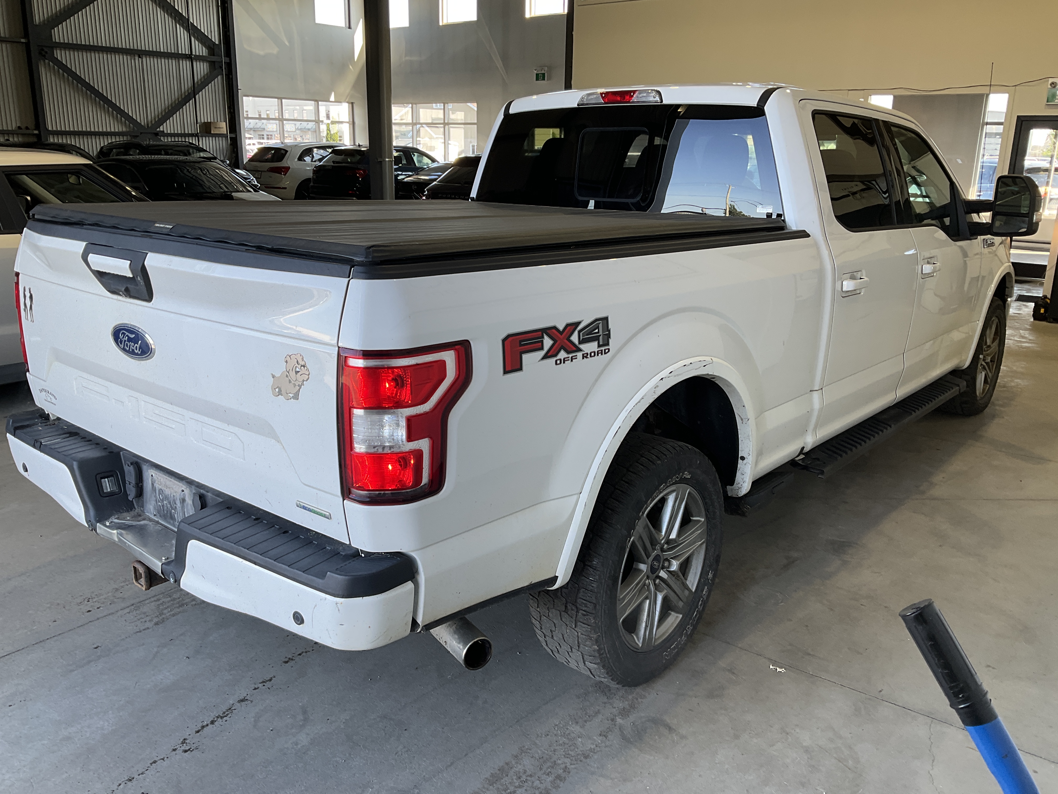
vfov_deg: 48.2
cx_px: 529
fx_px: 886
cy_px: 397
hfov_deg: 61.7
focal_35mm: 29
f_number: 1.8
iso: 25
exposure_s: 1/120
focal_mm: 3
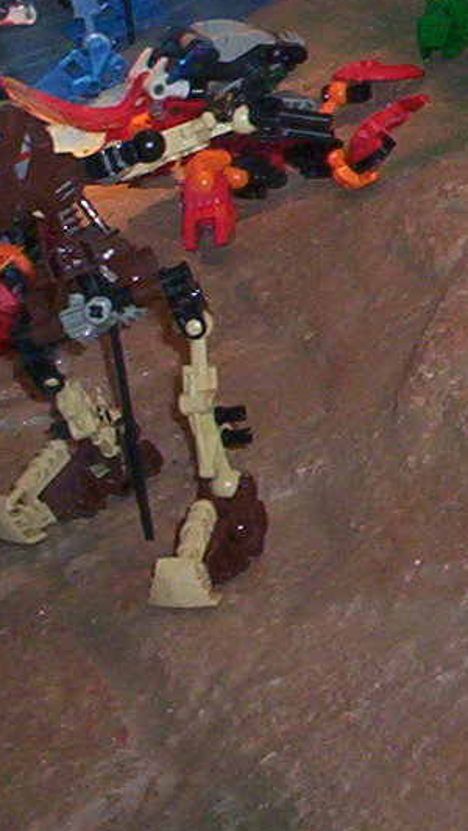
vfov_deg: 16.6
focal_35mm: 127
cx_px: 1009
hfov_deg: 8.9
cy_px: 51
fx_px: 2800
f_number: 4.5
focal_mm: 4.99
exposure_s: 1/60
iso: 140
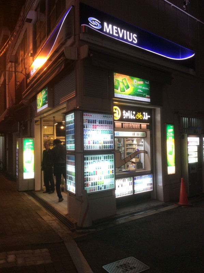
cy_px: 136
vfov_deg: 56.9
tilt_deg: +1.8
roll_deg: +1.2
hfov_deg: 44.1
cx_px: 102
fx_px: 252
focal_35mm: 32
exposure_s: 1/24
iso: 50
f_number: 2.4
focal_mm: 3.3
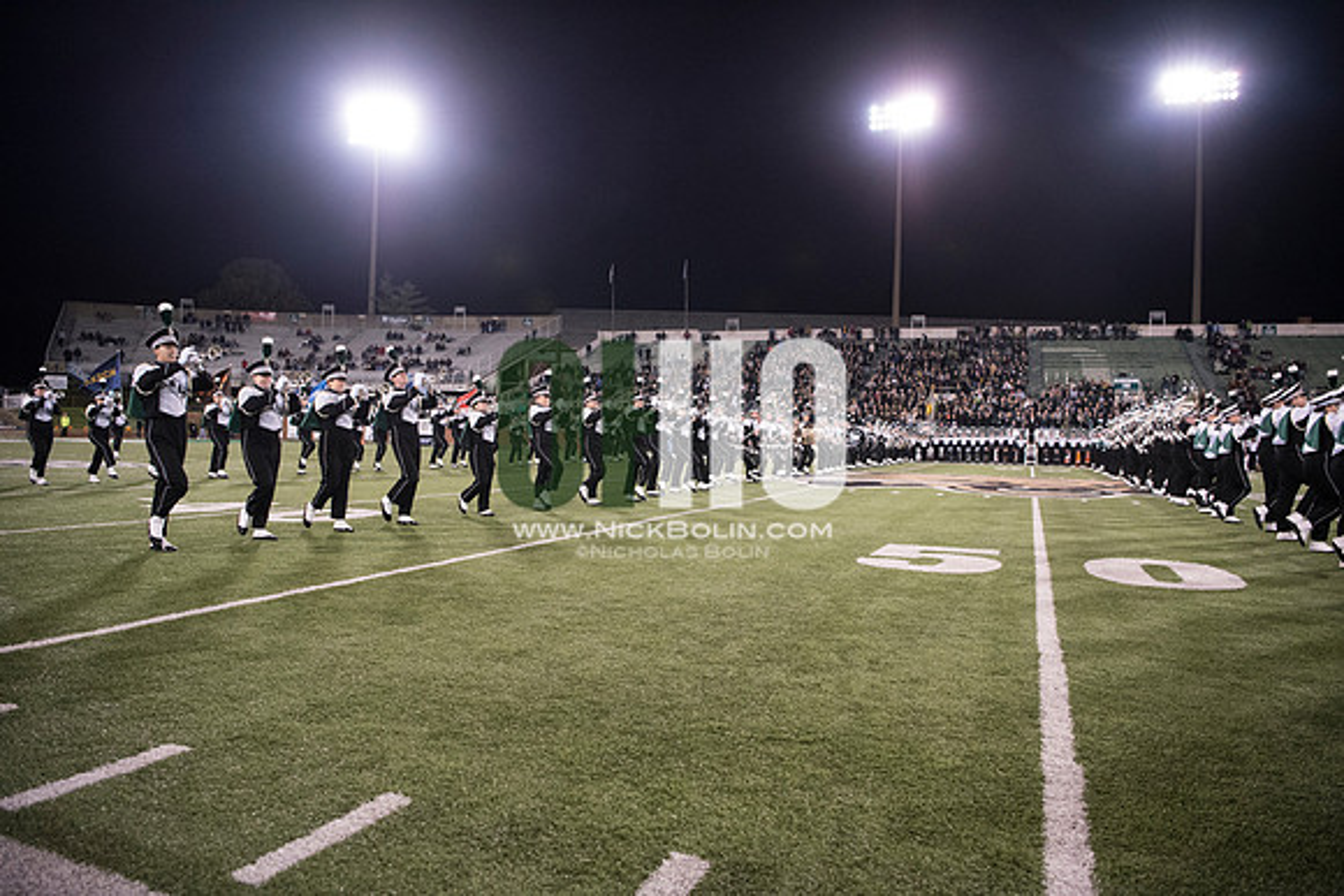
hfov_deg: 73.7
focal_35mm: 24
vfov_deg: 53.2
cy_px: 448
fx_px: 896
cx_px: 672
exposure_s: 1/1000
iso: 4000
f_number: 3.2
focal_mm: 24
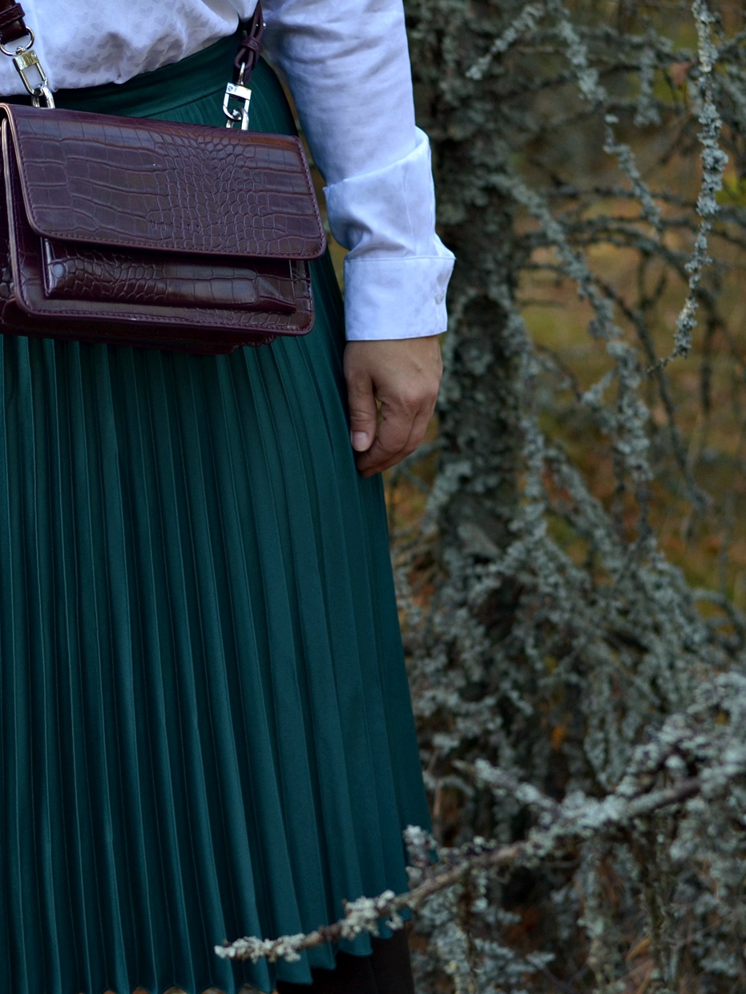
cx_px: 14
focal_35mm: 116
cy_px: 515
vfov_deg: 17.0
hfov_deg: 12.6
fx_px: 3333
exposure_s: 1/250
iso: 250
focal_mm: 50
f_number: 2.8
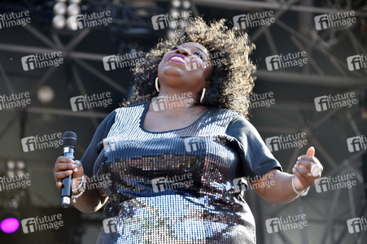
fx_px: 1630
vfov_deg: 8.6
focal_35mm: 160
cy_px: 122
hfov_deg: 12.8
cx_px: 184
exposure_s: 1/320
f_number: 6.3
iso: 500
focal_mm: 160
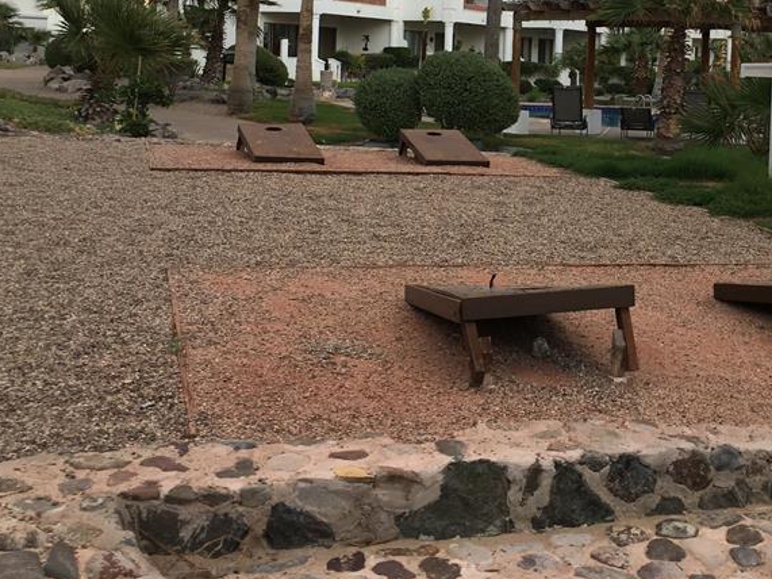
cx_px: 556
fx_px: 1159
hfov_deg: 36.2
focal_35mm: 52
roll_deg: -2.8
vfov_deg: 27.3
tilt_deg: -3.3
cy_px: 85
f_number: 2.2
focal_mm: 4.15
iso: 25
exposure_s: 1/425
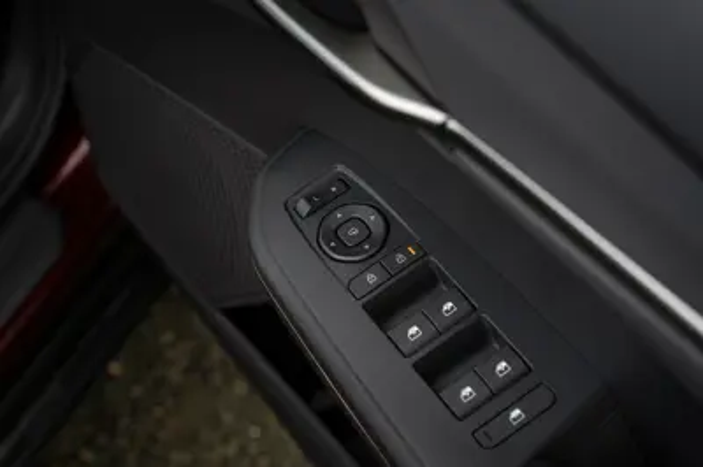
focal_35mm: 70
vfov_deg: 19.4
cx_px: 352
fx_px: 1366
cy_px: 234
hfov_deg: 28.9
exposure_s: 1/160
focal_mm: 70
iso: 1000
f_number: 6.3
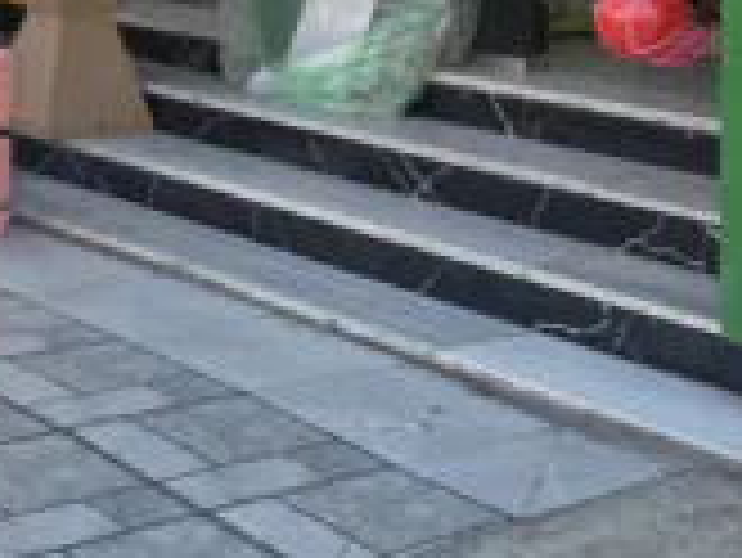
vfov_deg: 16.4
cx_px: 153
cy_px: 32
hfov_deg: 21.7
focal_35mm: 89
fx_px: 1909
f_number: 1.7
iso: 32
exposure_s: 1/359
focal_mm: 6.3
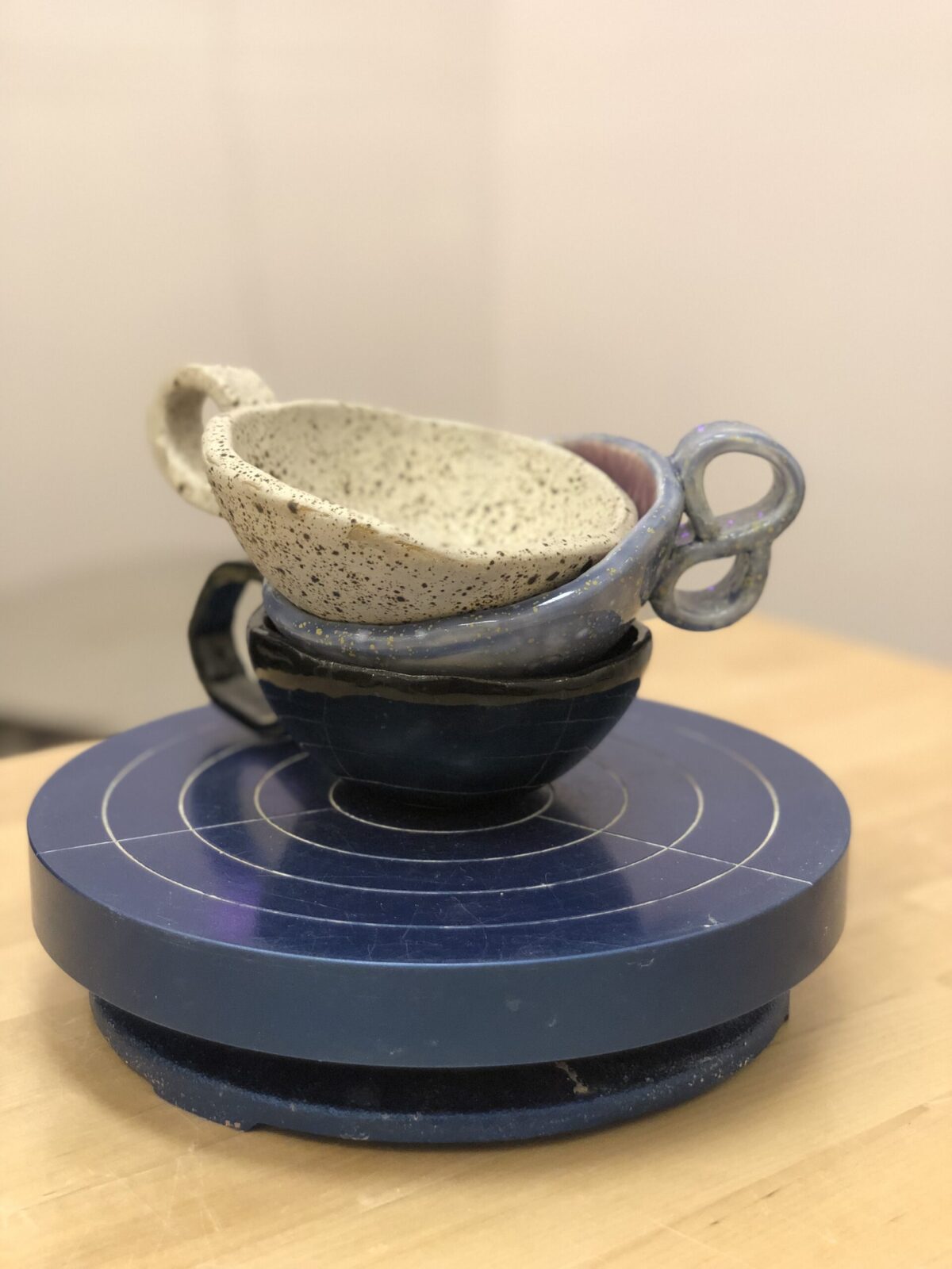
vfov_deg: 36.8
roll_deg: +0.0
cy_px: 634
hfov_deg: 28.0
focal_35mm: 52
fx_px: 1907
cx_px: 476
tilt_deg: -14.8
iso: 125
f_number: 2.4
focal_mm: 6
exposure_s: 1/60
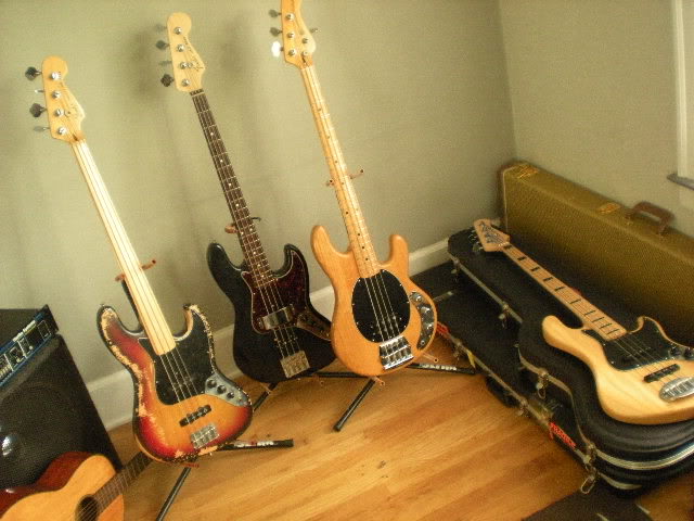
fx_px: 762
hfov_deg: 49.0
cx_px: 347
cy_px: 260
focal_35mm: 38
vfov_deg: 37.7
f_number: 3.1
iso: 600
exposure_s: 1/8
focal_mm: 6.3
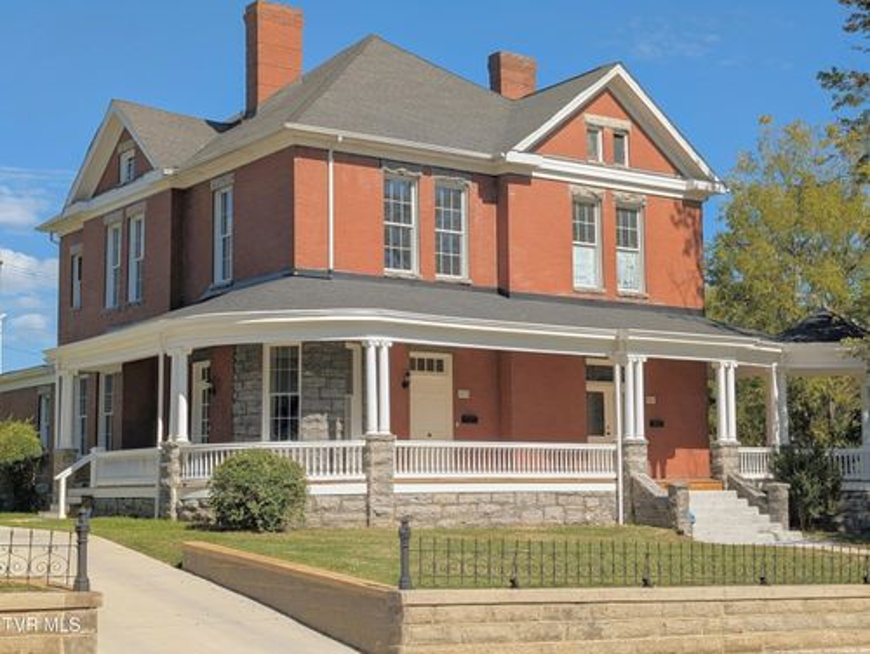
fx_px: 1233
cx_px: 435
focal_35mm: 49
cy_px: 327
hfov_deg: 38.9
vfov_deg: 29.7
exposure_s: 1/1748
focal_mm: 6.9
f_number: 1.68
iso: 19
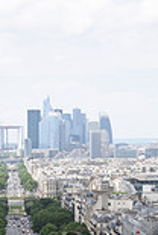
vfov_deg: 12.0
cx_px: 57
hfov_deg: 8.2
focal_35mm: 168
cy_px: 253
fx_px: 1101
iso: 500
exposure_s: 1/125
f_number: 20
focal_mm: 45
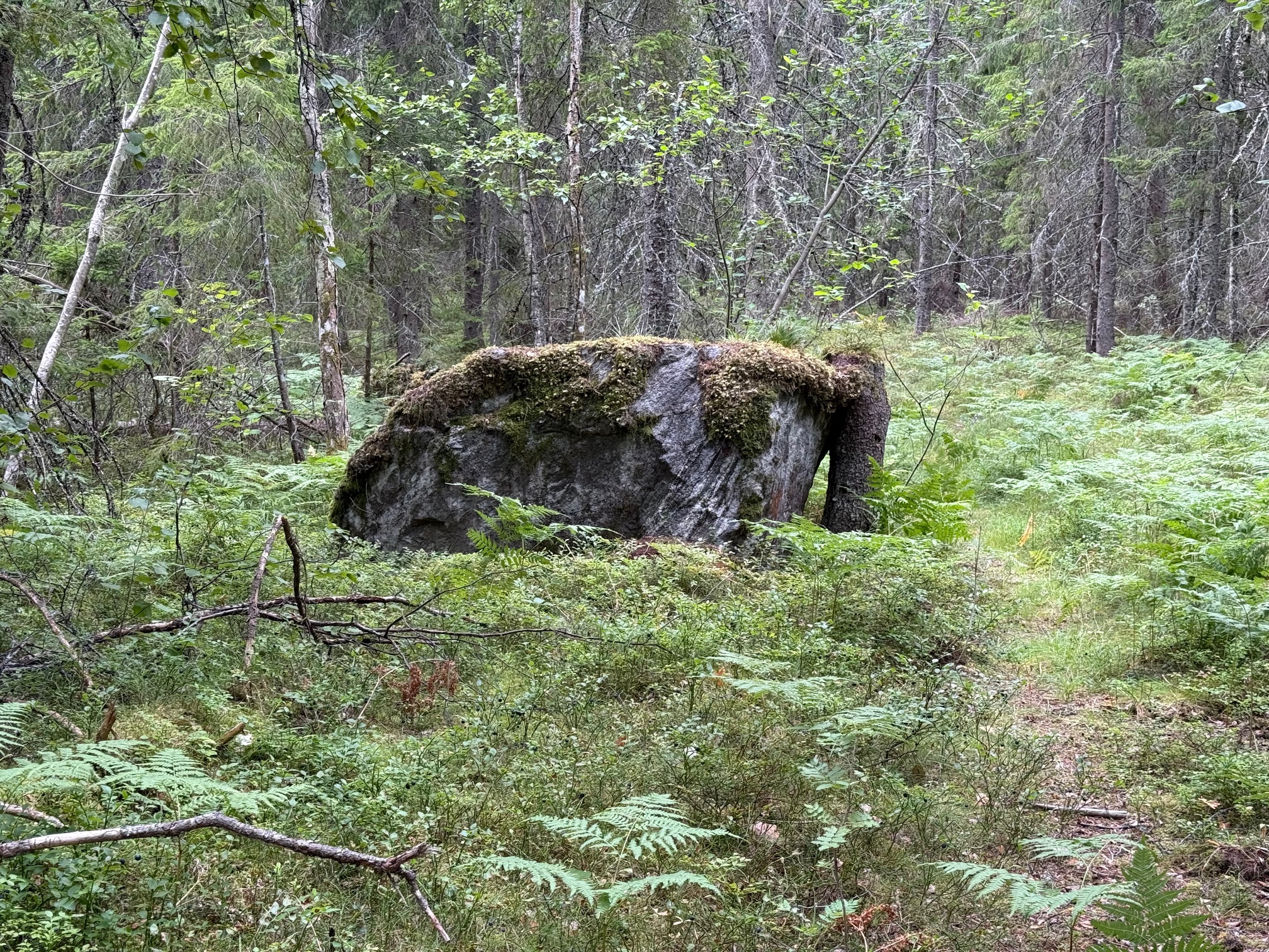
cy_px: 476
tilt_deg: -6.6
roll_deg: -0.7
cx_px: 634
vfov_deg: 30.3
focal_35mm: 48
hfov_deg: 39.7
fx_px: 1760
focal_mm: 6.76
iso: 50
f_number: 1.78
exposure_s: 1/154
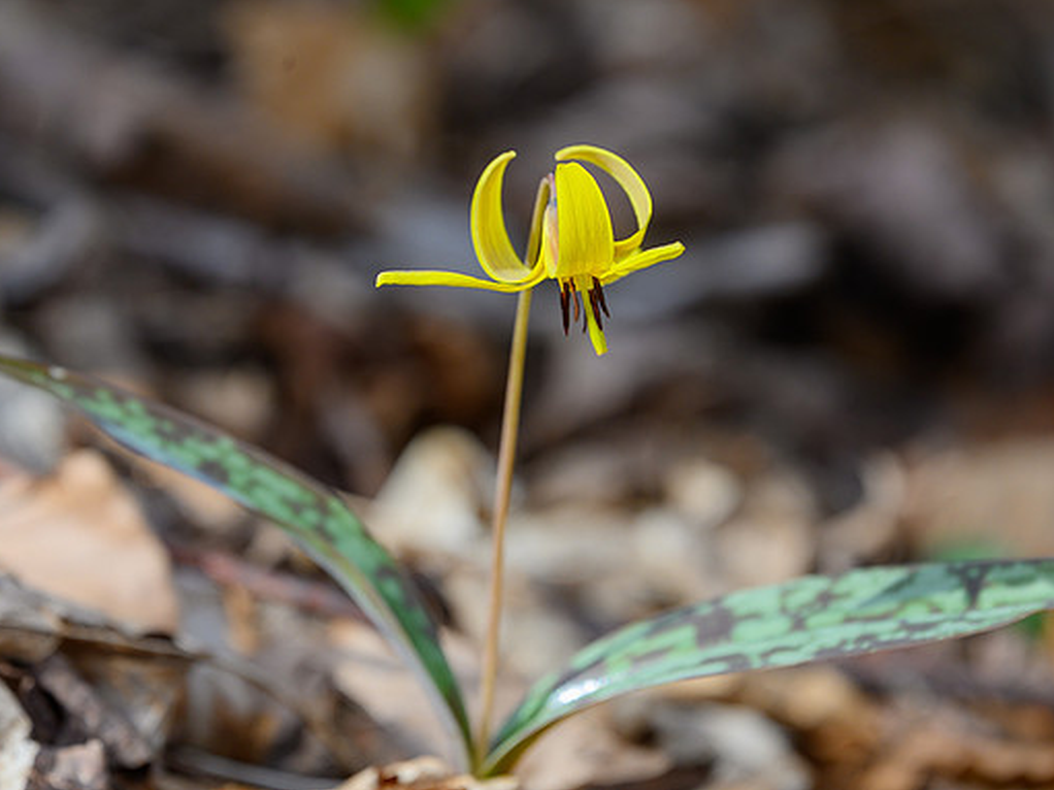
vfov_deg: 3.2
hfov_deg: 4.3
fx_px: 13942
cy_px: 394
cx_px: 551
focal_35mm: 458
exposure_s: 1/500
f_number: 7.1
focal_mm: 420
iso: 640
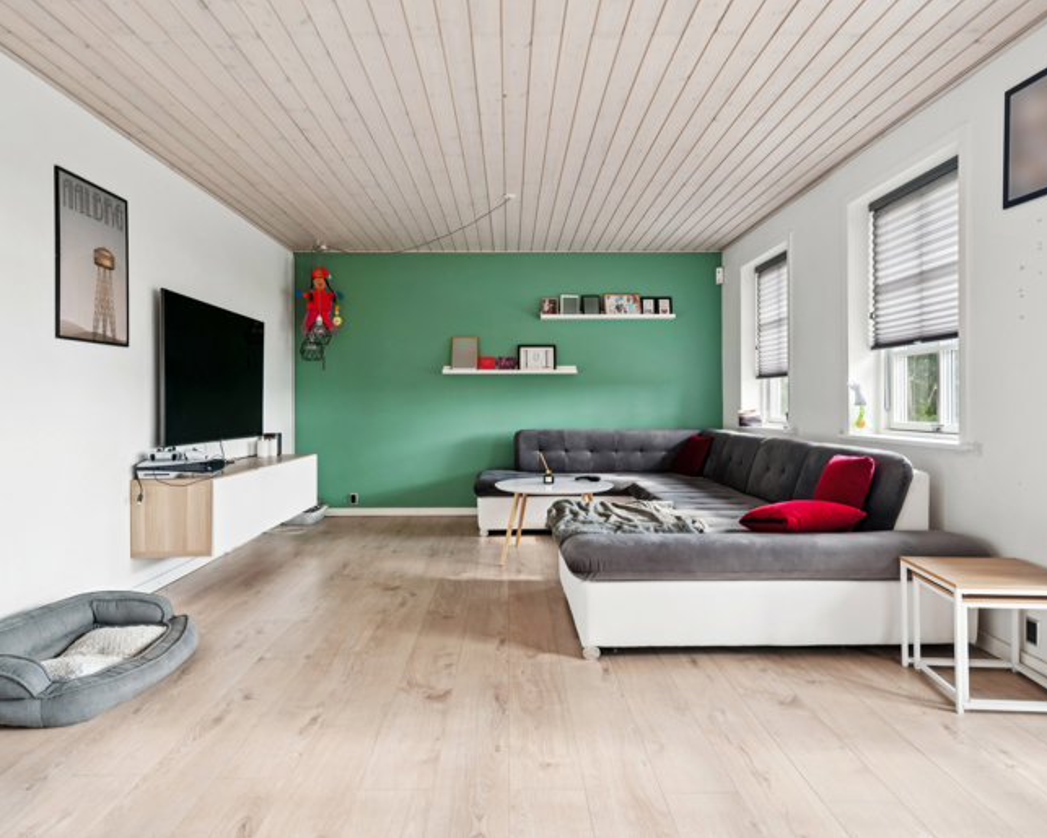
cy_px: 406
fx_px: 651
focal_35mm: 21
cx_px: 521
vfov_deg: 65.6
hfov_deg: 77.6
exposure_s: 1/50
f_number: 5.6
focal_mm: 18
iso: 400
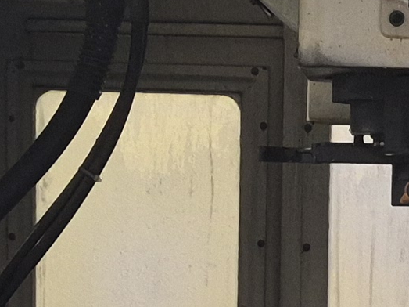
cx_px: 333
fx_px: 2079
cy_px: 493
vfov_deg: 8.2
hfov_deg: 11.2
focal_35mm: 176
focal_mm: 5.4
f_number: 1.8
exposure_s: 1/120
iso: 400
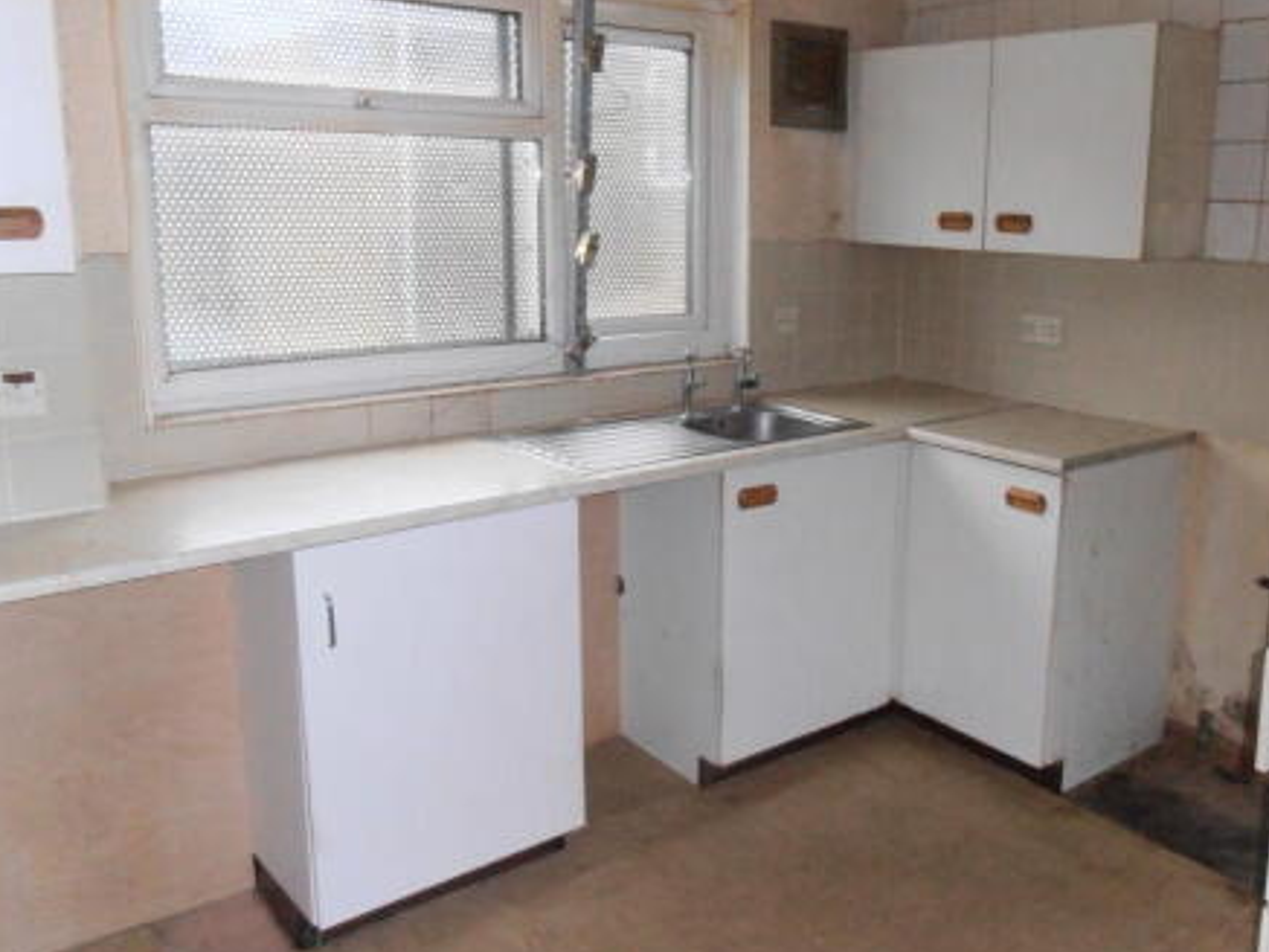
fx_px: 1173
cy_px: 419
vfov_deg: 44.1
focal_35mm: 32
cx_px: 788
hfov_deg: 56.2
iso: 400
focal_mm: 4.2
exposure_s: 1/30
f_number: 3
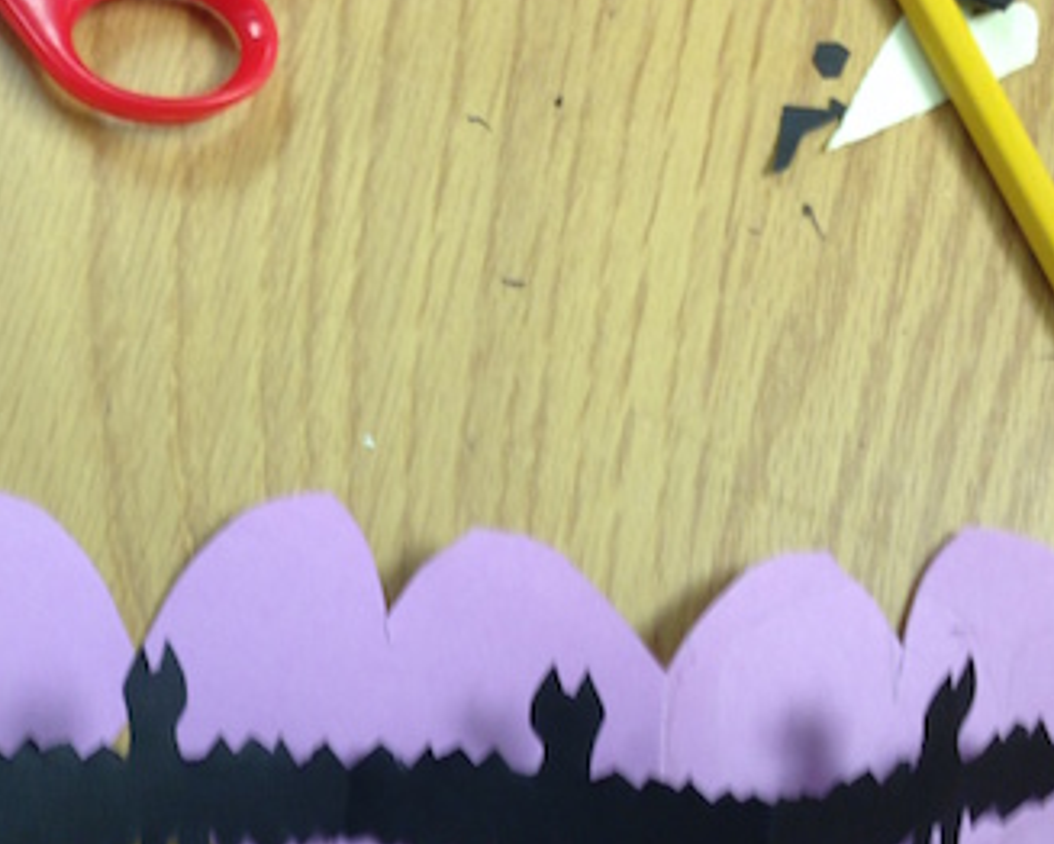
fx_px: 1966
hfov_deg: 29.2
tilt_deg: -79.4
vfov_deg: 23.9
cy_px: 670
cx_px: 177
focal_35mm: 63
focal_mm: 4.12
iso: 64
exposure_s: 1/20
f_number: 2.4
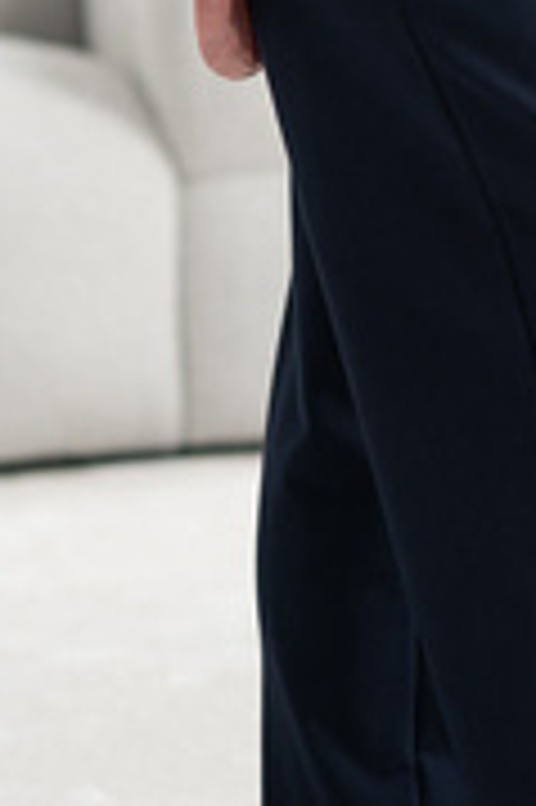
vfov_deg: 8.7
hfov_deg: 5.8
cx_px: 651
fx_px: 5303
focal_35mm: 237
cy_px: 252
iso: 200
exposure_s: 1/200
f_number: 2.8
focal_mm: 85
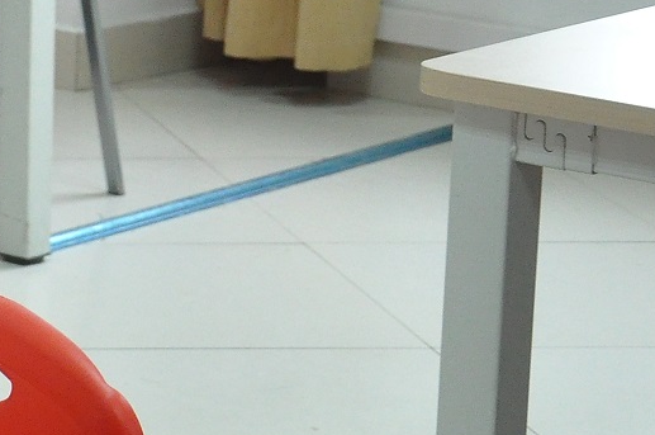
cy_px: -68
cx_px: -527
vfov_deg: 6.8
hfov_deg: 9.8
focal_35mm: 199
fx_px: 3615
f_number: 4.2
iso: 2000
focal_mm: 32
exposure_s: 1/60
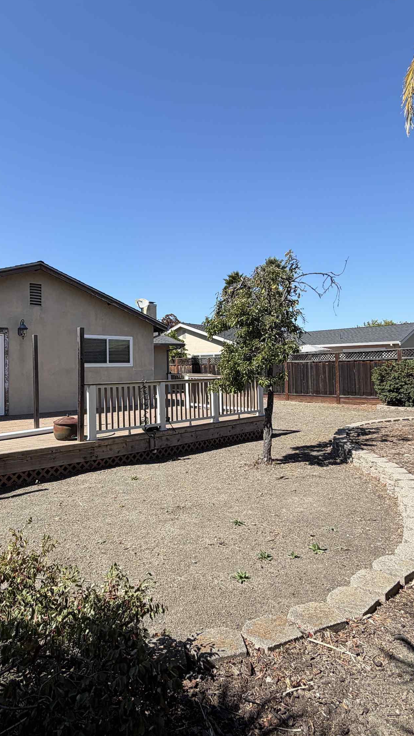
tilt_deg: +0.7
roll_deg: +0.6
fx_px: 410
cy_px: 360
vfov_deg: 83.8
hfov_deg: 52.7
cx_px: 144
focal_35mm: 21
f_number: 2.2
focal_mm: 2.22
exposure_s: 1/770
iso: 25
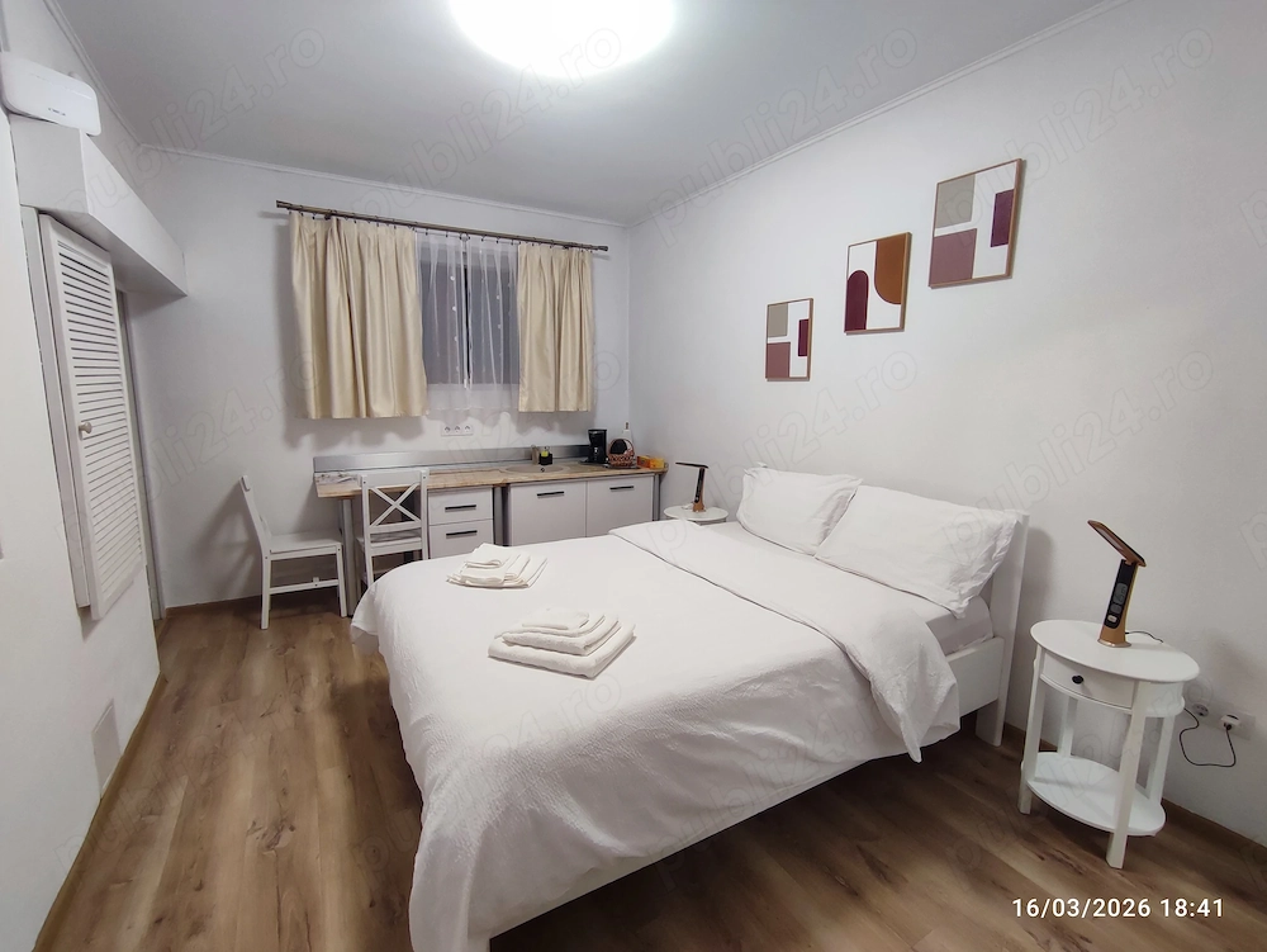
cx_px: 634
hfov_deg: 94.5
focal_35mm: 16
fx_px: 586
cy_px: 476
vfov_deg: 78.2
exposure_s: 1/100
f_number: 2.2
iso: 185
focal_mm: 1.65
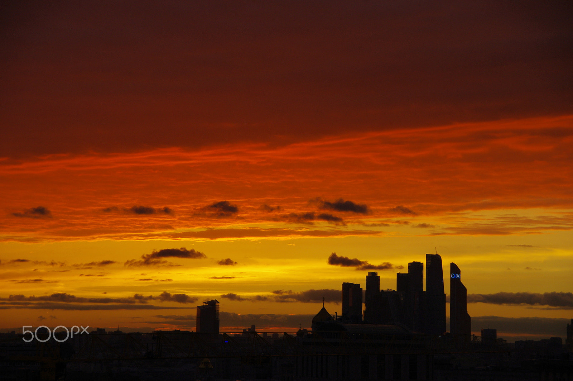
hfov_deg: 16.2
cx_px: 286
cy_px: 190
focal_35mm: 127
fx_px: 2019
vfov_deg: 10.8
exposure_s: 1/320
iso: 200
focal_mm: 85
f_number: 6.3
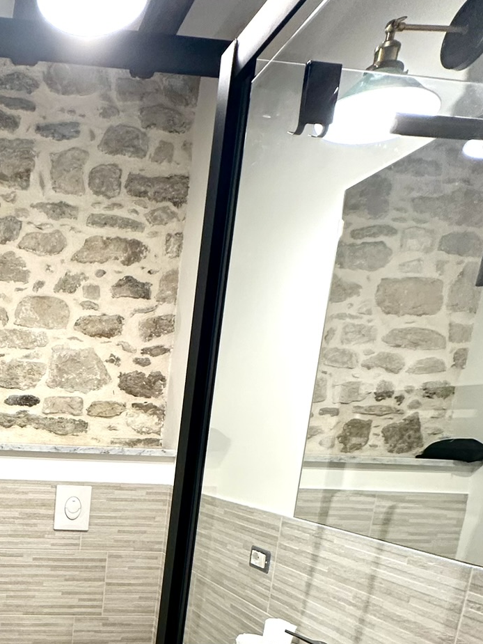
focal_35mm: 31
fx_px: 577
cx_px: -5
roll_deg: -3.0
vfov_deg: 52.6
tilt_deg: -12.1
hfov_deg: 39.8
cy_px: 557
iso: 200
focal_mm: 2.22
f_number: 2.2
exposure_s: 1/100
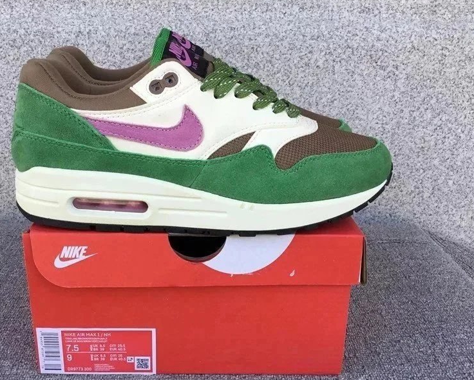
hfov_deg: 49.0
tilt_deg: -18.8
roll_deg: -0.2
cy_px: 200
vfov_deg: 40.1
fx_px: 519
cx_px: 206
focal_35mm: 37
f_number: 2.4
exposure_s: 1/128
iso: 25
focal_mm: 3.3
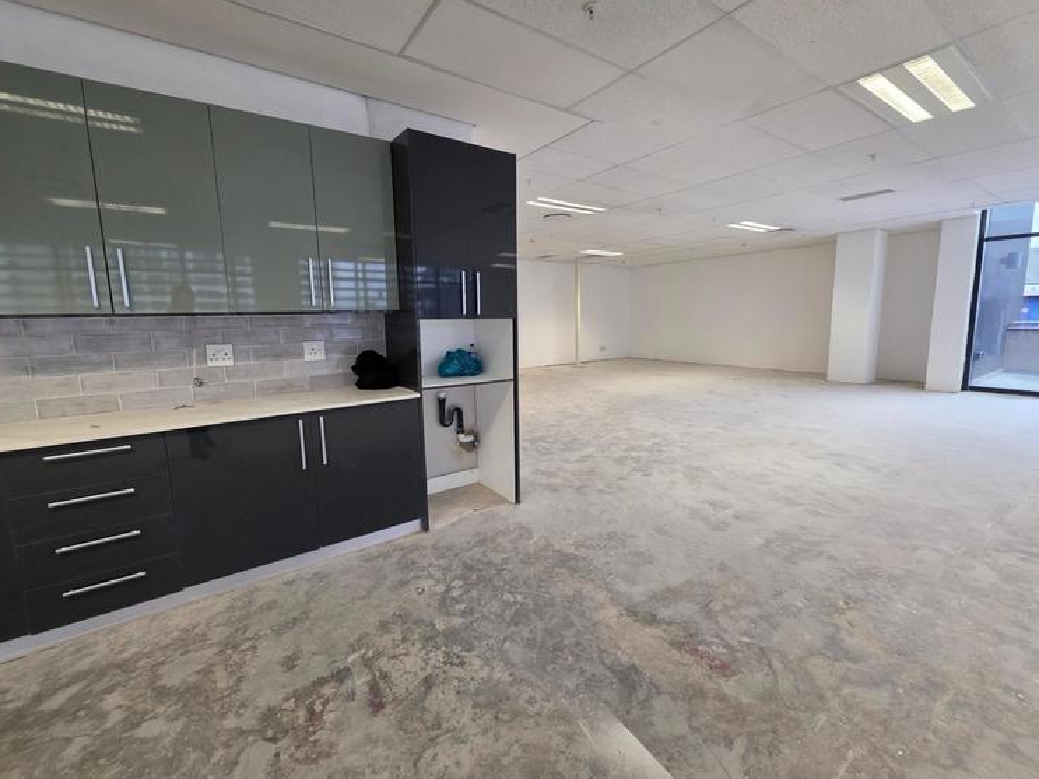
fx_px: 420
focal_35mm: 14
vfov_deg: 85.6
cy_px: 372
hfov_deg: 102.1
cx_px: 527
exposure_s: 1/100
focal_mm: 2.2
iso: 250
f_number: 1.9
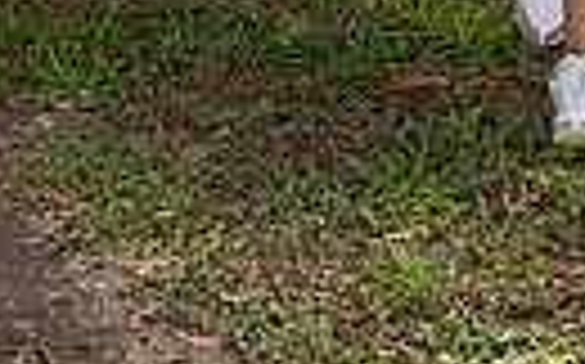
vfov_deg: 5.3
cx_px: 580
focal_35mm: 240
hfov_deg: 8.7
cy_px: -526
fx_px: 3823
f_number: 4
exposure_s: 1/1600
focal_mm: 68
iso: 250
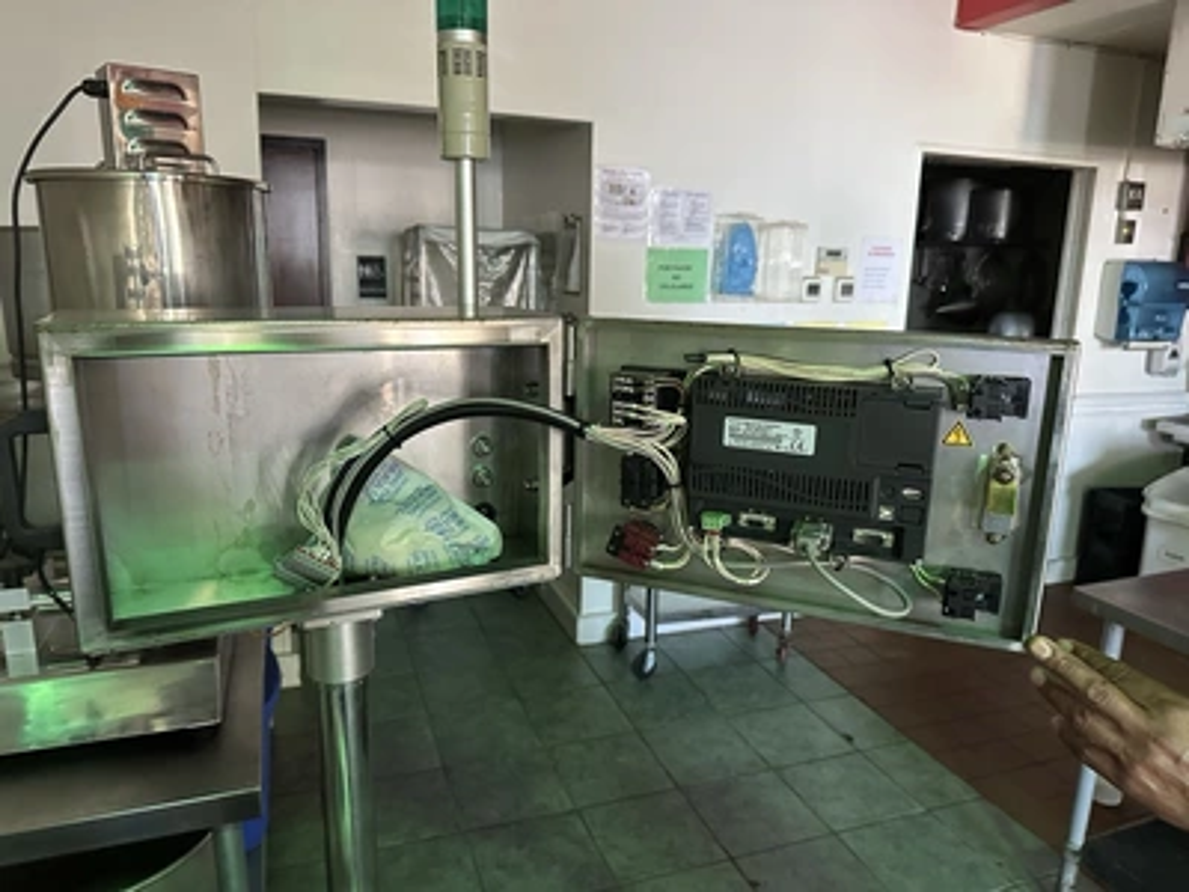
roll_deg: -1.1
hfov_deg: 71.6
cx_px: 594
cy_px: 446
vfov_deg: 56.8
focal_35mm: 24
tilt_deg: -10.3
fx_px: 824
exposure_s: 1/60
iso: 800
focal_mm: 6.86
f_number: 1.78
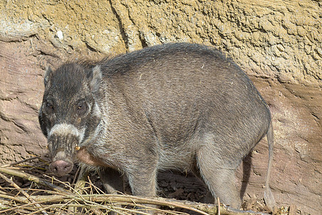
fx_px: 4509
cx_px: 25
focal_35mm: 504
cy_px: 152
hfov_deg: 4.1
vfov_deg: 2.7
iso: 500
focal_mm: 200
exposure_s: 1/800
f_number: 8
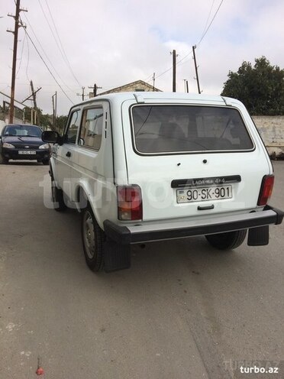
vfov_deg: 61.7
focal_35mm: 29
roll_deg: -0.8
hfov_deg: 48.2
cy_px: 190
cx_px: 142
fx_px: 317
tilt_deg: -7.2
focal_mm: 4.15
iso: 32
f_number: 2.2
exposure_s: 1/2160
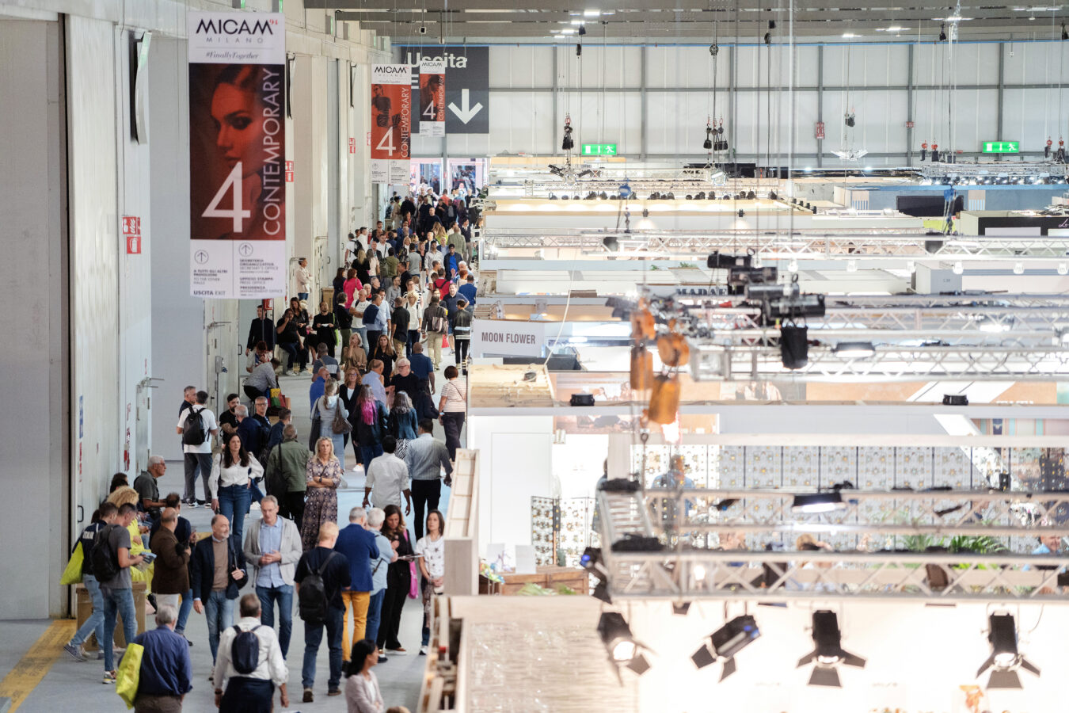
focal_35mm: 169
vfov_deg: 8.1
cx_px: 534
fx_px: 5018
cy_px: 356
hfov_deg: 12.2
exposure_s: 1/250
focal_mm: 169
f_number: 4
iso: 3200
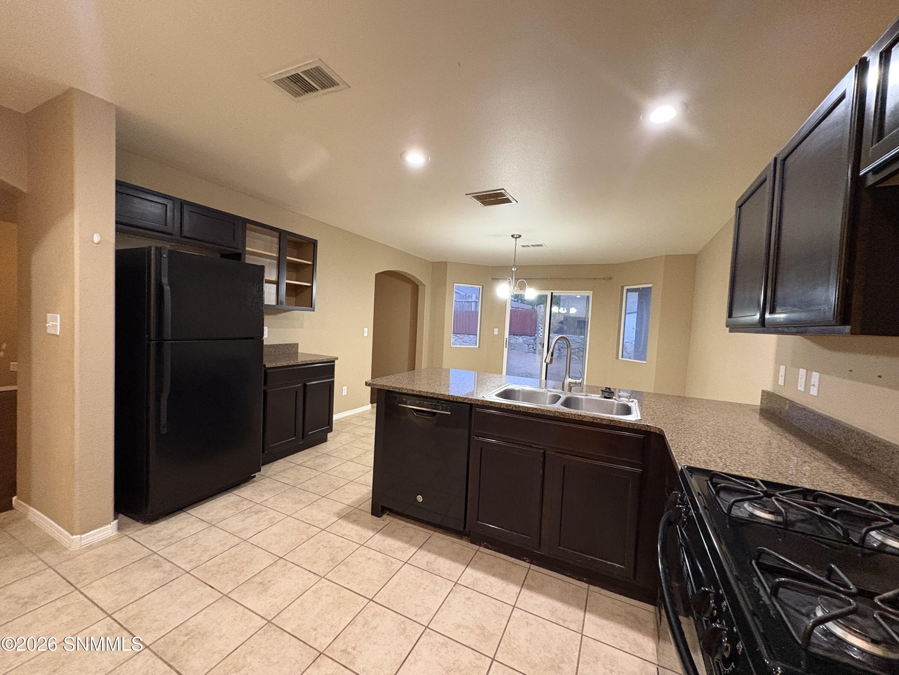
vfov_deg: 85.7
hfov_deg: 102.1
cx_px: 450
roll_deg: -2.6
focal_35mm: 14
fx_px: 364
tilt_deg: -2.0
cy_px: 338
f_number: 2.2
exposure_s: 1/60
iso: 640
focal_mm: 2.22
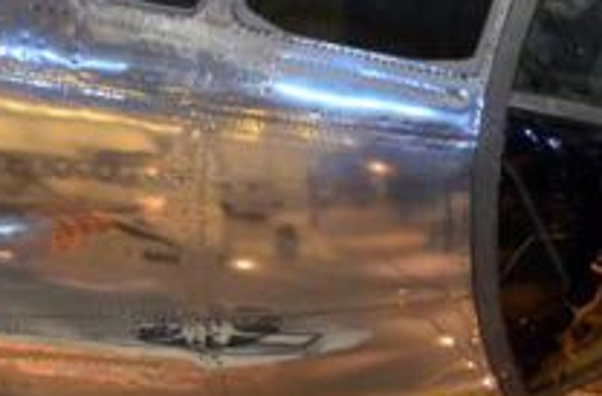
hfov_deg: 4.3
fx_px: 8072
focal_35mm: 485
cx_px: 98
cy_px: 25
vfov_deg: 2.8
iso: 1600
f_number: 5.3
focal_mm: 105
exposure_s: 1/25
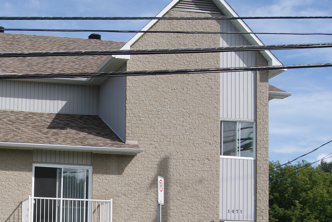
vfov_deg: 17.5
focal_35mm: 76
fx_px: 702
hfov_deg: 25.3
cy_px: 231
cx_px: -1
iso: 100
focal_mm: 24
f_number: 10
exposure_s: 1/160
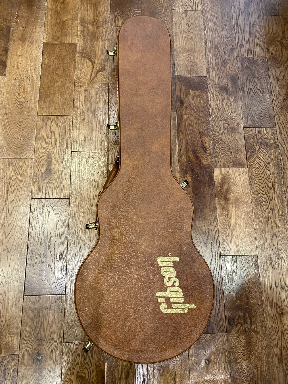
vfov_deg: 67.3
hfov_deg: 53.1
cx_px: 144
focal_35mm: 26
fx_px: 288
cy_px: 192
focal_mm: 4.25
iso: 250
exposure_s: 1/60
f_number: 1.8
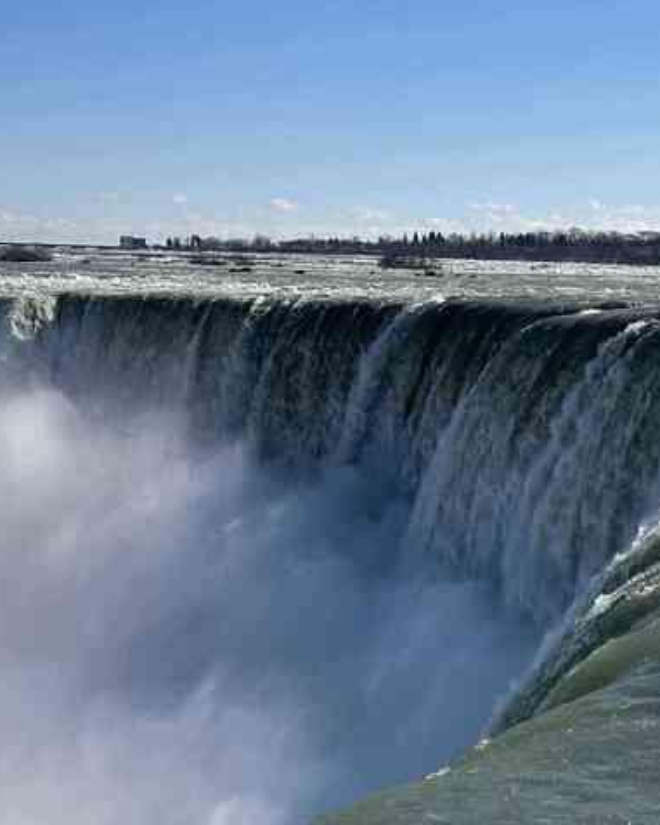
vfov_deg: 30.0
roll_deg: -1.3
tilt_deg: -5.7
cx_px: 381
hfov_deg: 24.2
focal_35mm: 63
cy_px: 412
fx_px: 1538
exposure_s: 1/8197
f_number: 1.78
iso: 64
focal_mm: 6.86
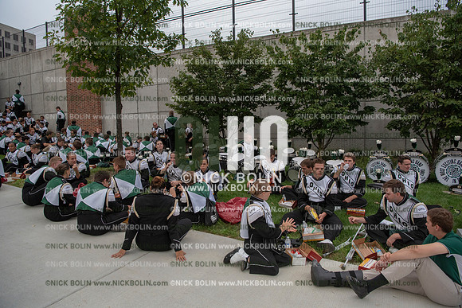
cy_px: 154
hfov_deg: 73.7
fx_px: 308
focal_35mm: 24
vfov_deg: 53.2
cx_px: 231
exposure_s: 1/4000
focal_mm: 24
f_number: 5
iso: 1250
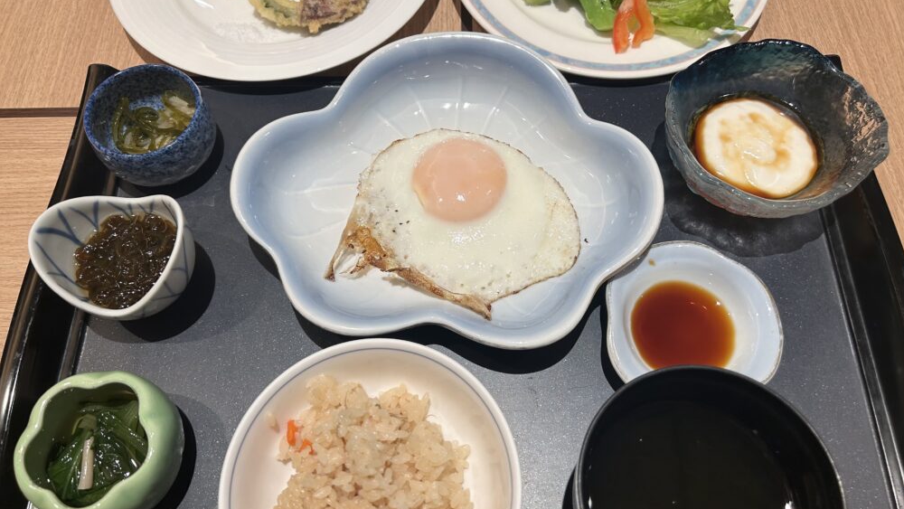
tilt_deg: -63.6
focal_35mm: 29
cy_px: 255
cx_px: 447
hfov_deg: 66.1
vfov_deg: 40.2
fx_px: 695
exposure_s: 1/120
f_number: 1.5
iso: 50
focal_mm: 5.7
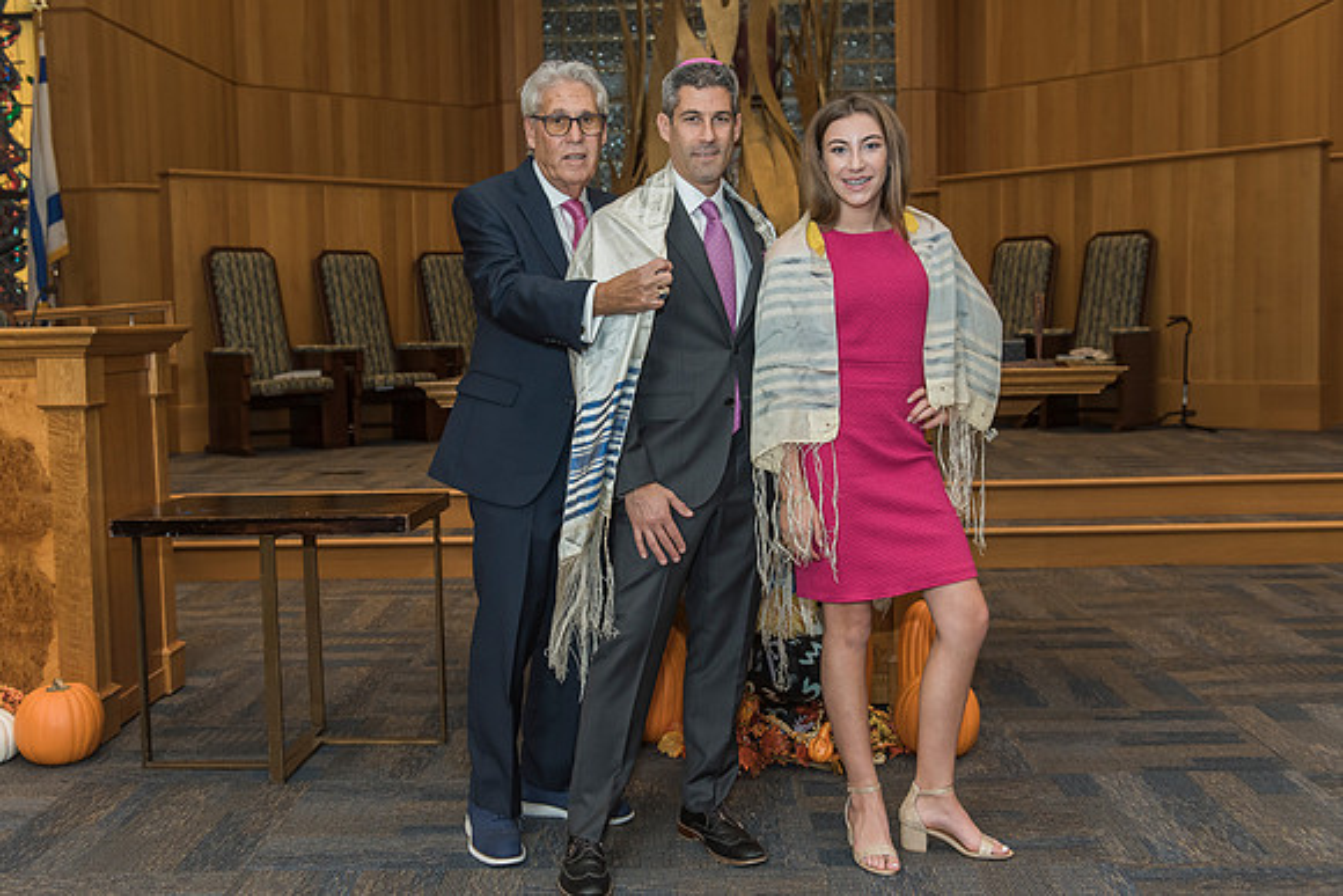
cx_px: 641
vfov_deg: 33.6
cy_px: 427
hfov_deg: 48.7
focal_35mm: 40
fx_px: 1483
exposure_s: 1/200
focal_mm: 38
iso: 1000
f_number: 4
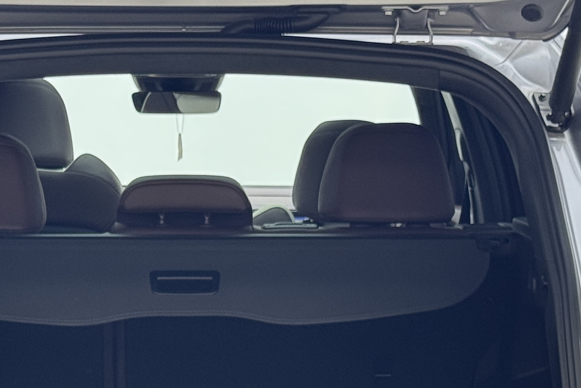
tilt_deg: -9.3
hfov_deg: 14.9
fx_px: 2211
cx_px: 198
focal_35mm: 137
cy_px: 385
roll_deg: +0.1
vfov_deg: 9.9
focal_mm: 6.76
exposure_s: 1/100
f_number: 1.78
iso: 50
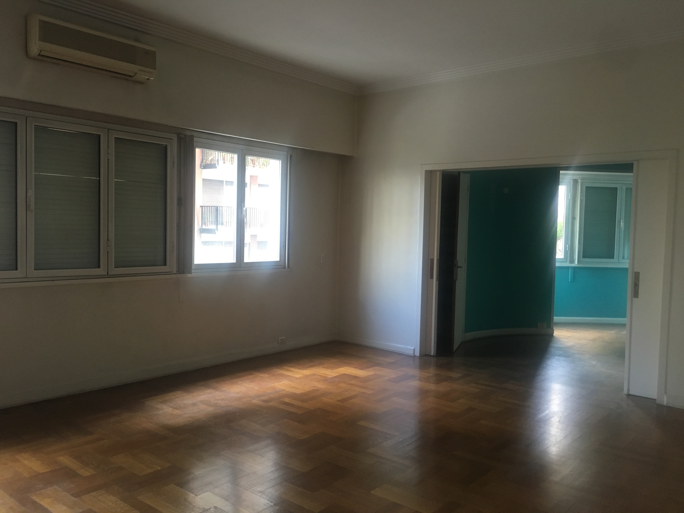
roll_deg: -1.4
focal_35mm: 29
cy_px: 256
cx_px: 342
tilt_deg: -2.4
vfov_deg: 48.2
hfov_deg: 61.7
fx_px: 573
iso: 160
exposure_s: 1/33
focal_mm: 4.15
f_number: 2.2
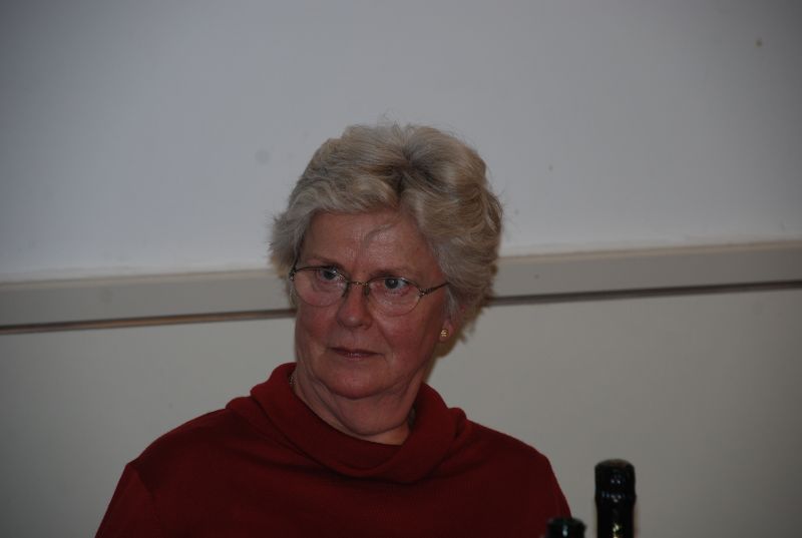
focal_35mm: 202
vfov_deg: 6.8
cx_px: 401
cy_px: 269
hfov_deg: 10.1
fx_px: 4520
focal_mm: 135
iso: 200
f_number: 5.6
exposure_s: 1/60
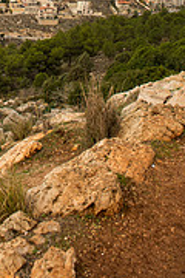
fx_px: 462
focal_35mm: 60
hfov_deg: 22.0
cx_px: 12
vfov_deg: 28.8
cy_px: -59
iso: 100
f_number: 3.5
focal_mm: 24
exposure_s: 1/640
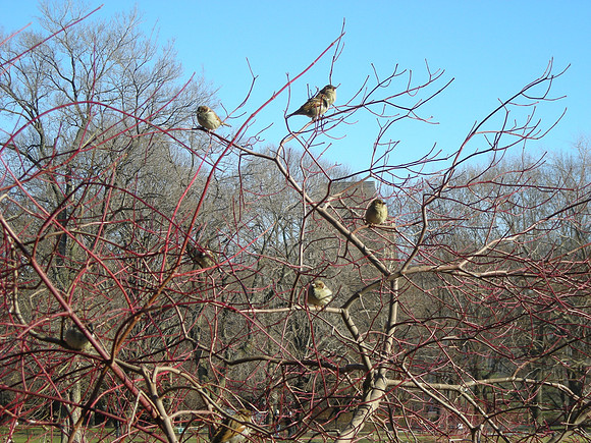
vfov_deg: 14.1
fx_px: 1793
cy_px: 222
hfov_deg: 18.7
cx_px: 296
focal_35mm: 105
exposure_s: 1/217
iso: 50
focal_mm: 17.1
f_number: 4.7
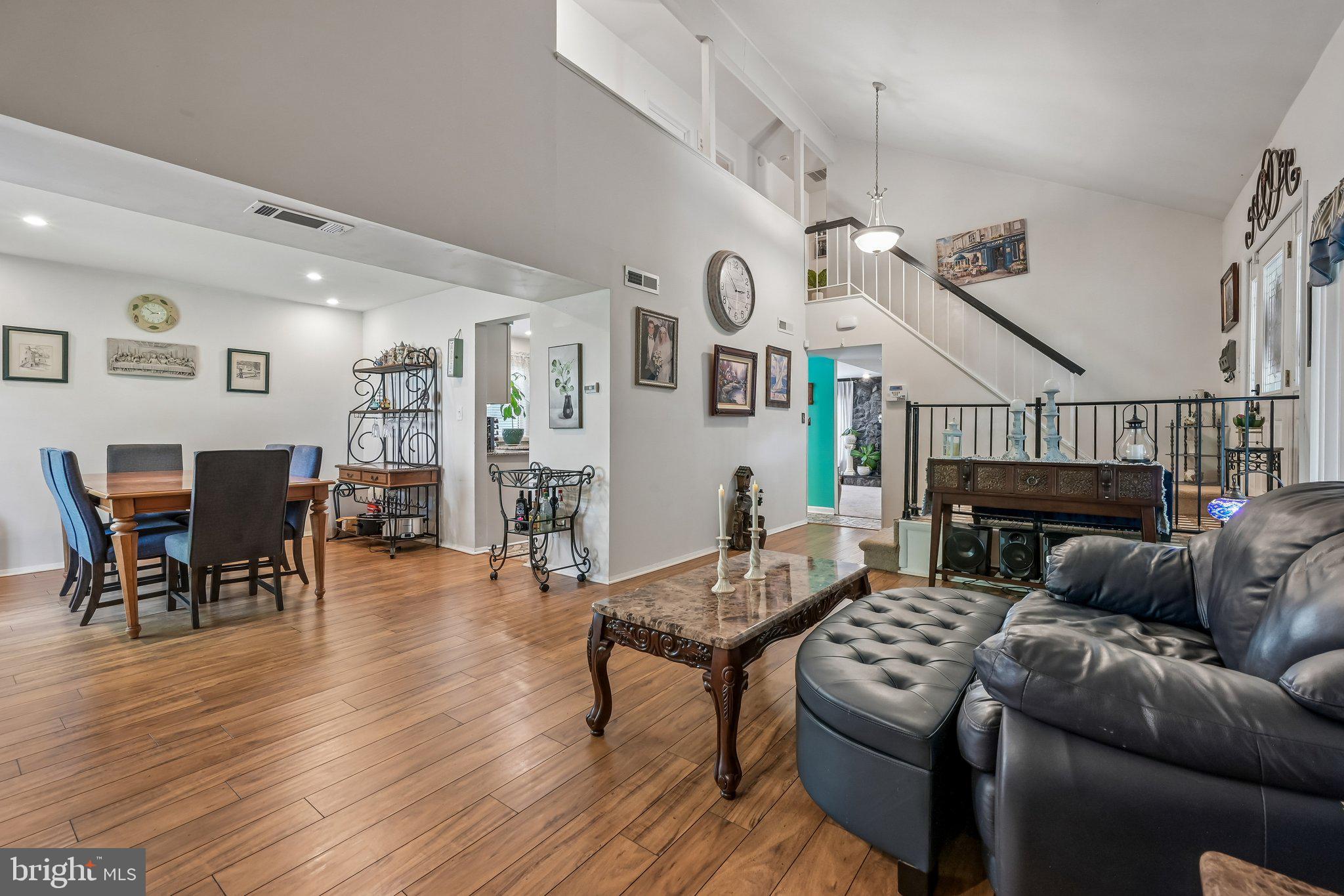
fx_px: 523
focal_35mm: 14
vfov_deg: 81.2
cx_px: 672
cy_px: 448
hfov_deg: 104.3
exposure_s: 1/2.5
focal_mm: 14
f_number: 11
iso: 400
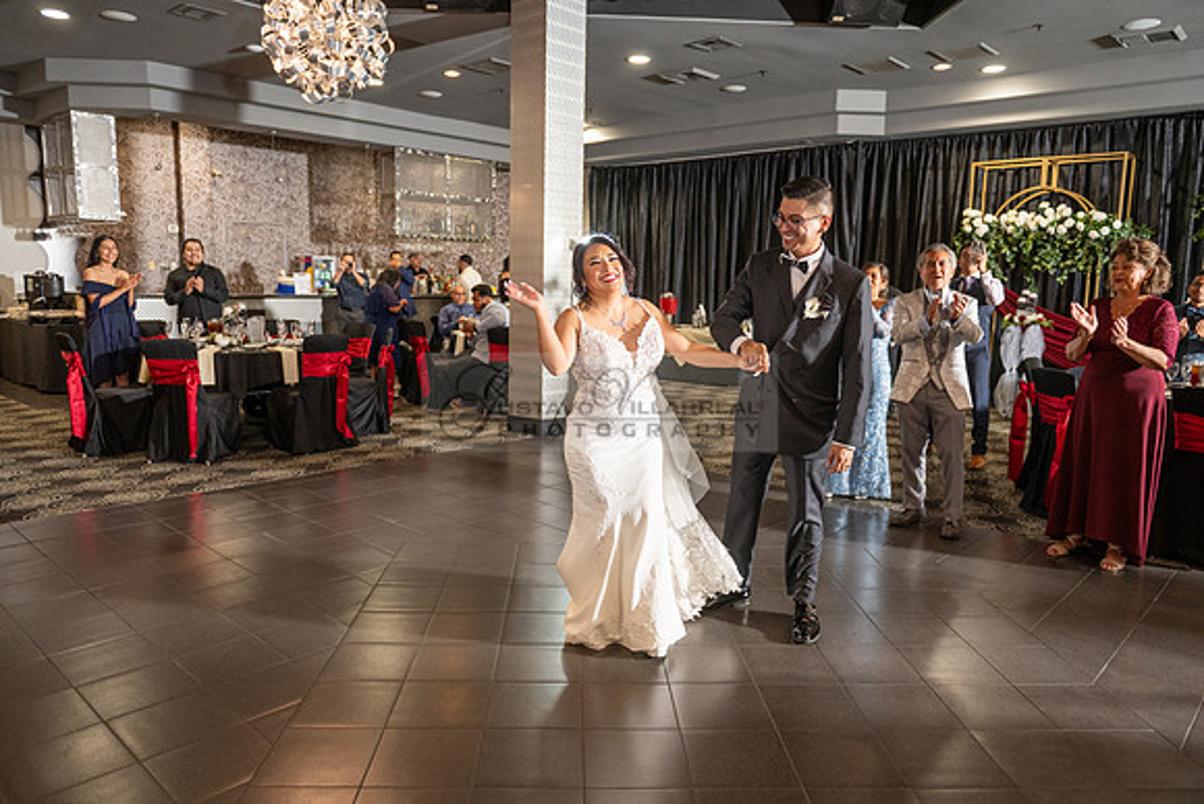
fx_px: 831
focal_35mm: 25
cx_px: 602
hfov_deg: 71.8
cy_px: 402
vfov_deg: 51.6
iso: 800
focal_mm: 24
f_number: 3.2
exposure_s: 1/200
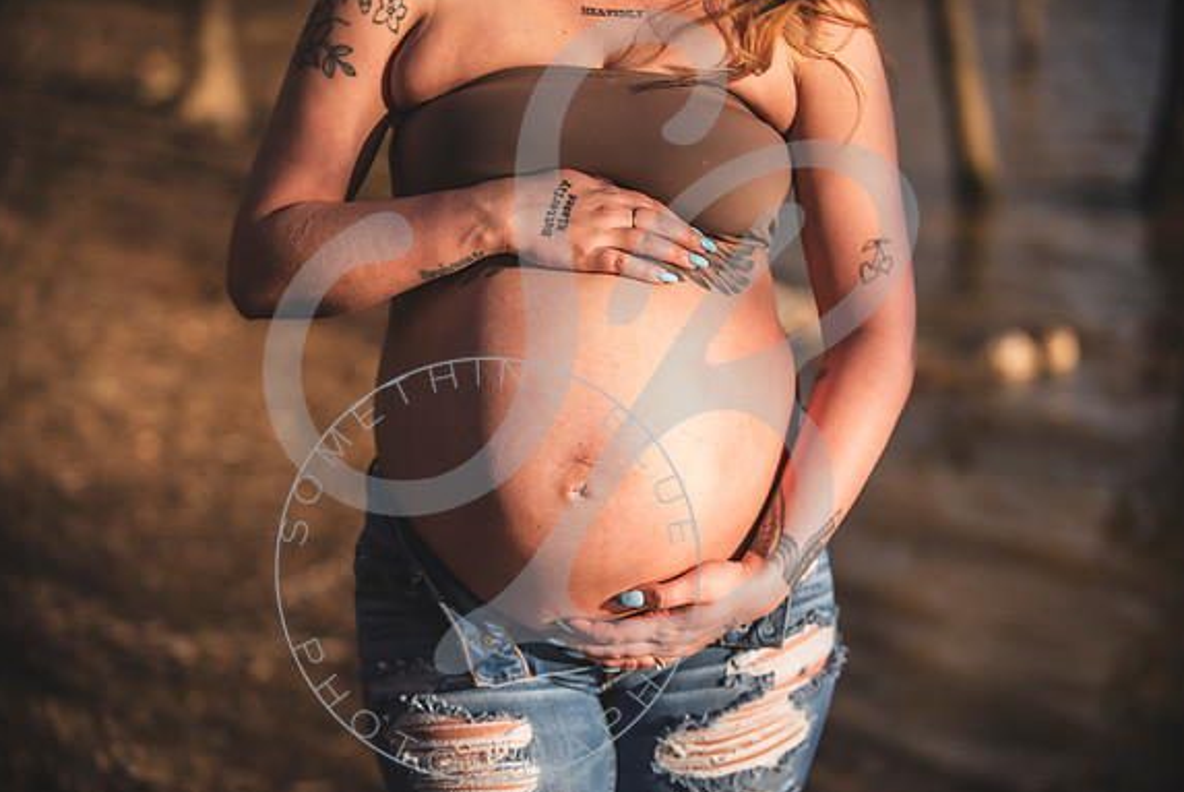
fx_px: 2863
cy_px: 396
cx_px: 591
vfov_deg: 15.7
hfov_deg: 23.4
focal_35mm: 87
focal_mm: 86
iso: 100
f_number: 2.8
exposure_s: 1/1000
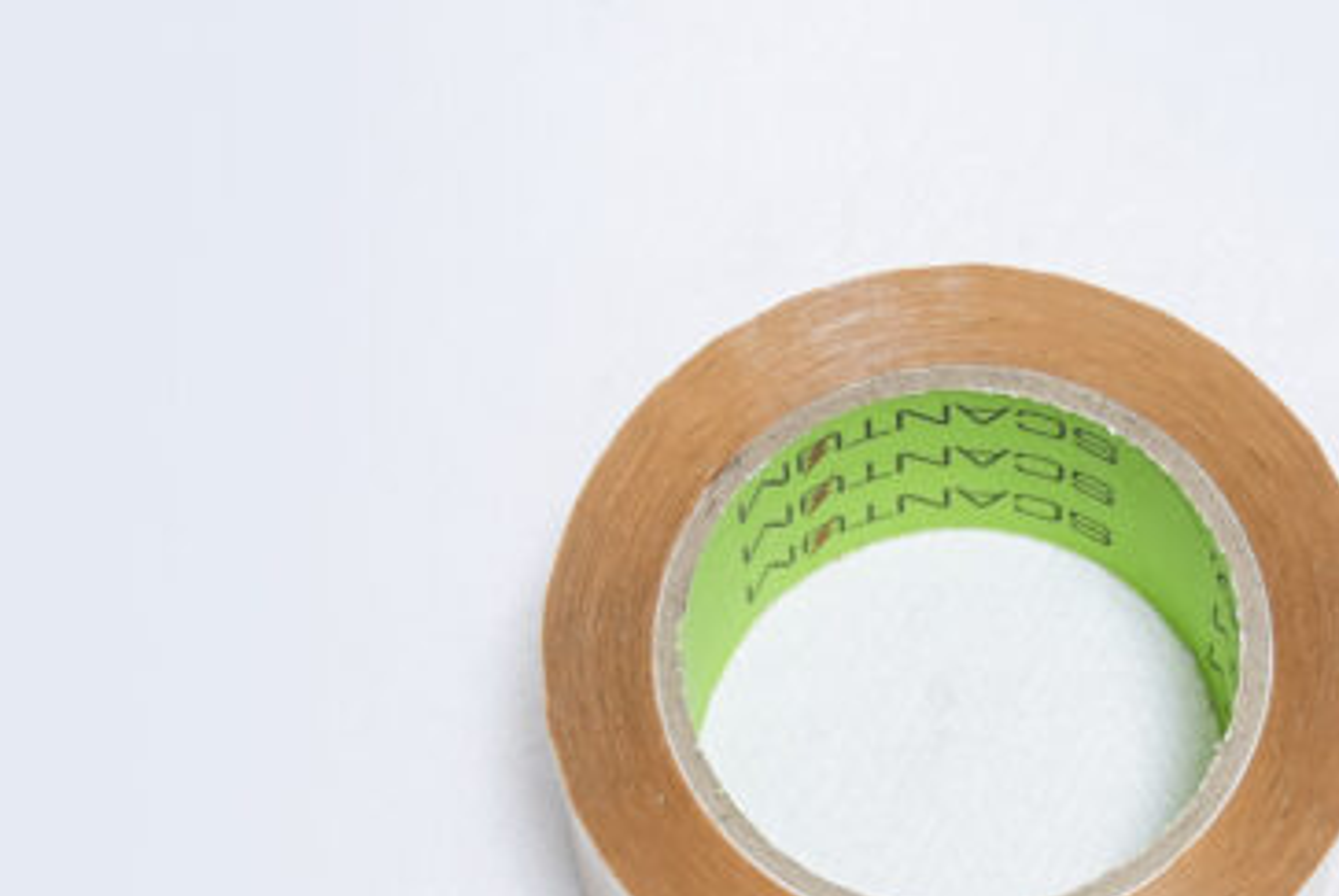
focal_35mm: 135
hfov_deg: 15.1
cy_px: 619
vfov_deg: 10.2
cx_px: 952
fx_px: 5027
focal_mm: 70
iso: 3200
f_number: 9
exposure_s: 1/200
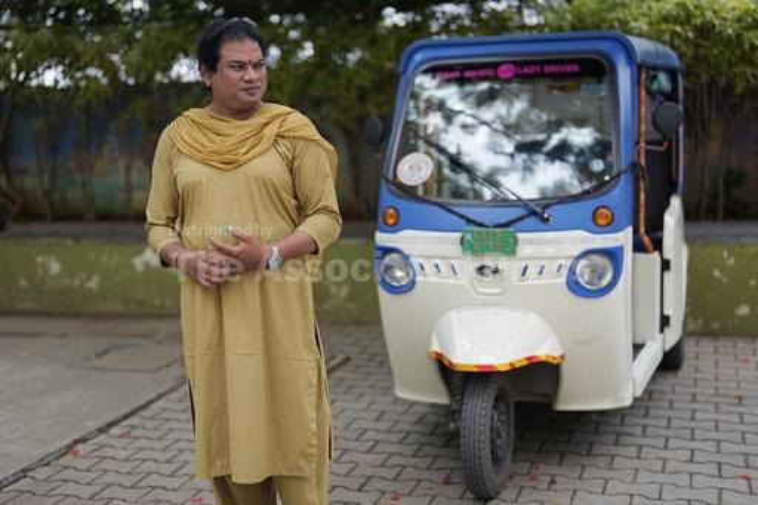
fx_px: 1052
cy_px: 252
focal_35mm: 50
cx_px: 379
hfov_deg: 39.6
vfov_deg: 27.0
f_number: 1.4
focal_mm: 50
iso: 100
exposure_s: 1/1250
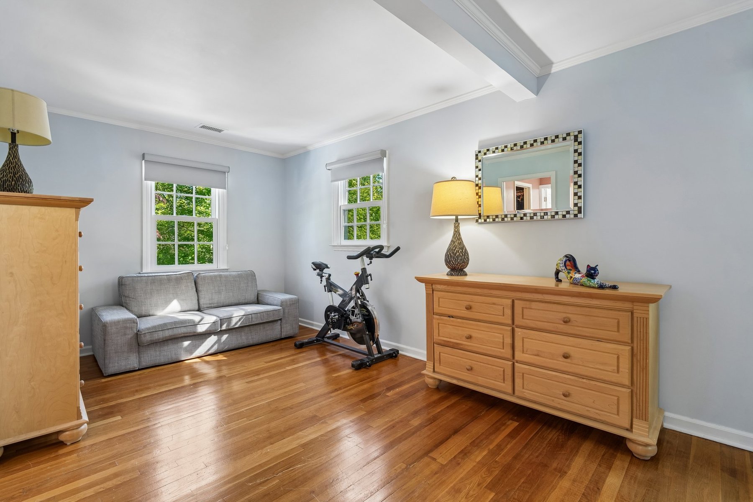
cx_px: 376
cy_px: 251
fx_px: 335
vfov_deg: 73.7
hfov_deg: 96.7
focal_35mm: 16
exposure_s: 1/6
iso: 400
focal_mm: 16
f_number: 8
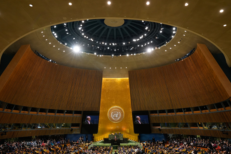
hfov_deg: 71.5
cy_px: 78
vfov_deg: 51.3
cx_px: 116
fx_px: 160
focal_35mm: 25
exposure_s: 1/60
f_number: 5.6
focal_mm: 24
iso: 1600
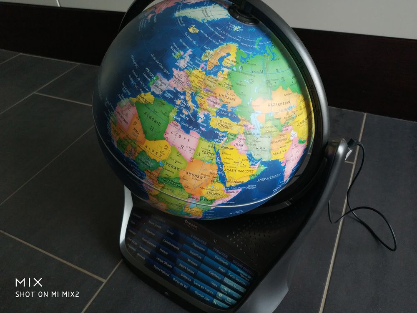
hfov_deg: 56.8
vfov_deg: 44.2
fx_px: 385
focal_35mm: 32
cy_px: 156
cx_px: 208
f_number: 2
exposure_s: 1/25
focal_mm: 4.5
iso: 276
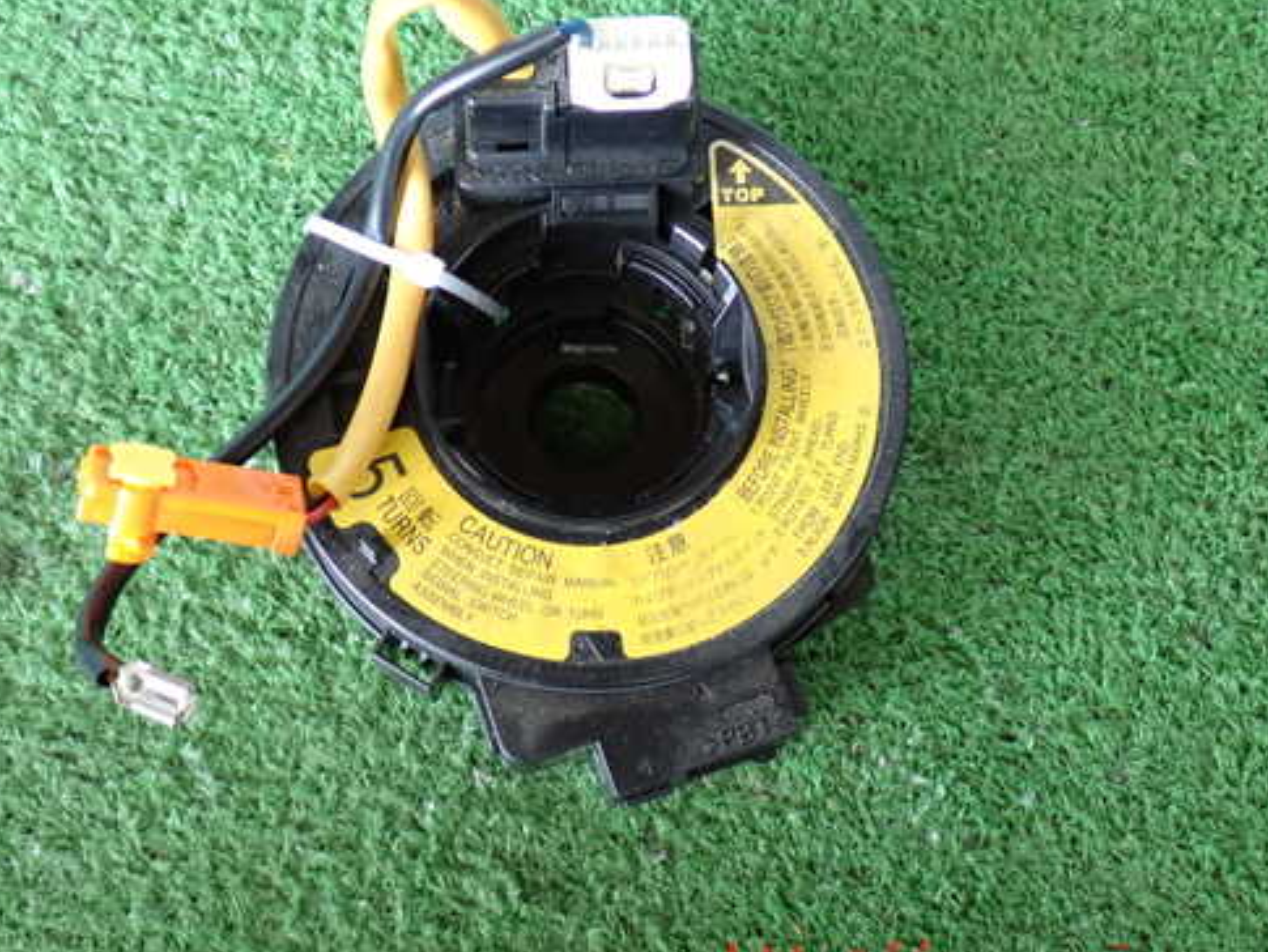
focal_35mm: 47
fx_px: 1722
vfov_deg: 30.9
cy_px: 413
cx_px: 533
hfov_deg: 40.3
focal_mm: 6.83
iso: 320
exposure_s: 1/40
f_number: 2.7
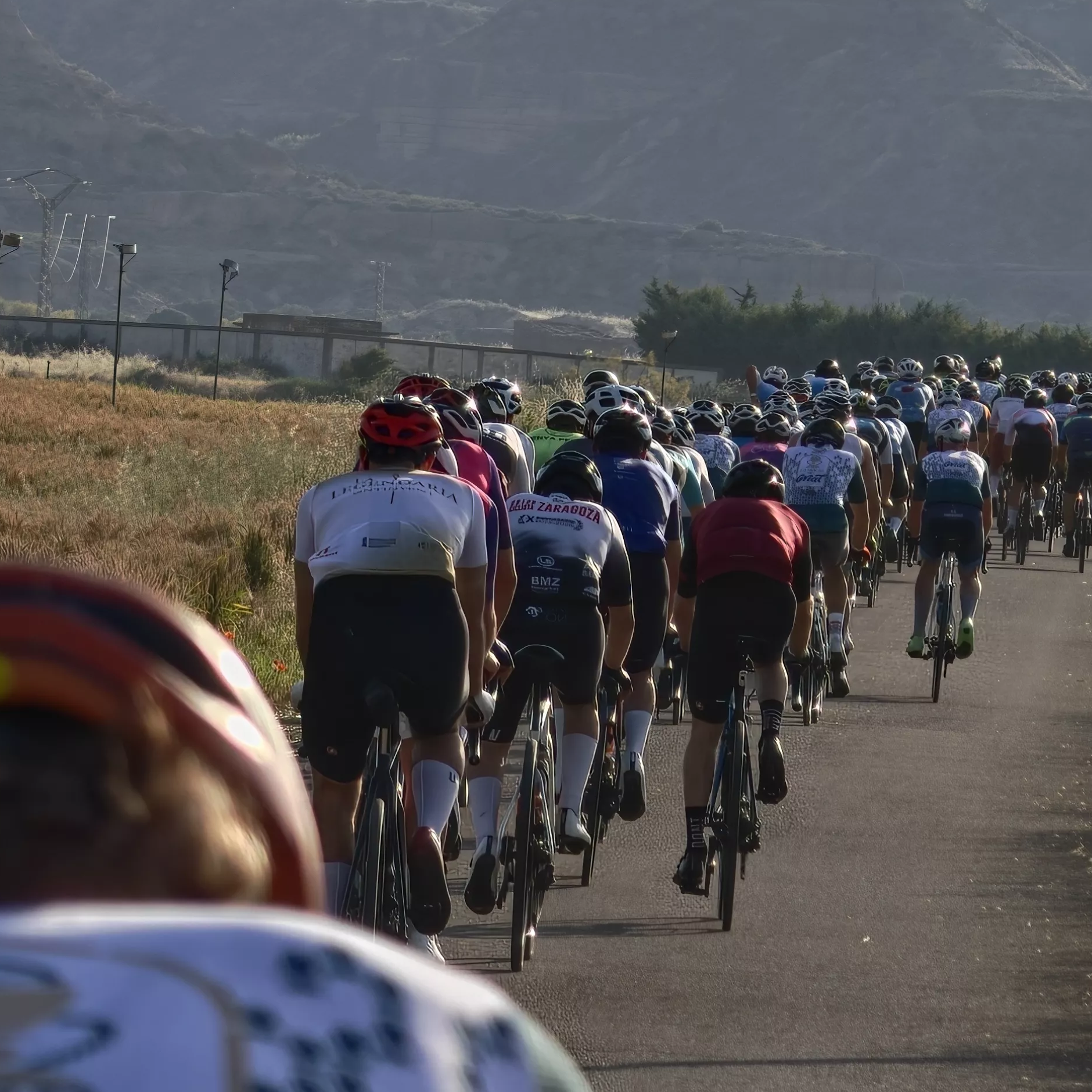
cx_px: 475
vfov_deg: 4.0
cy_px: 486
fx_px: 15811
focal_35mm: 443
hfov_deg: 4.0
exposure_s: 1/200
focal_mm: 34.8
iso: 64
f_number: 3.5
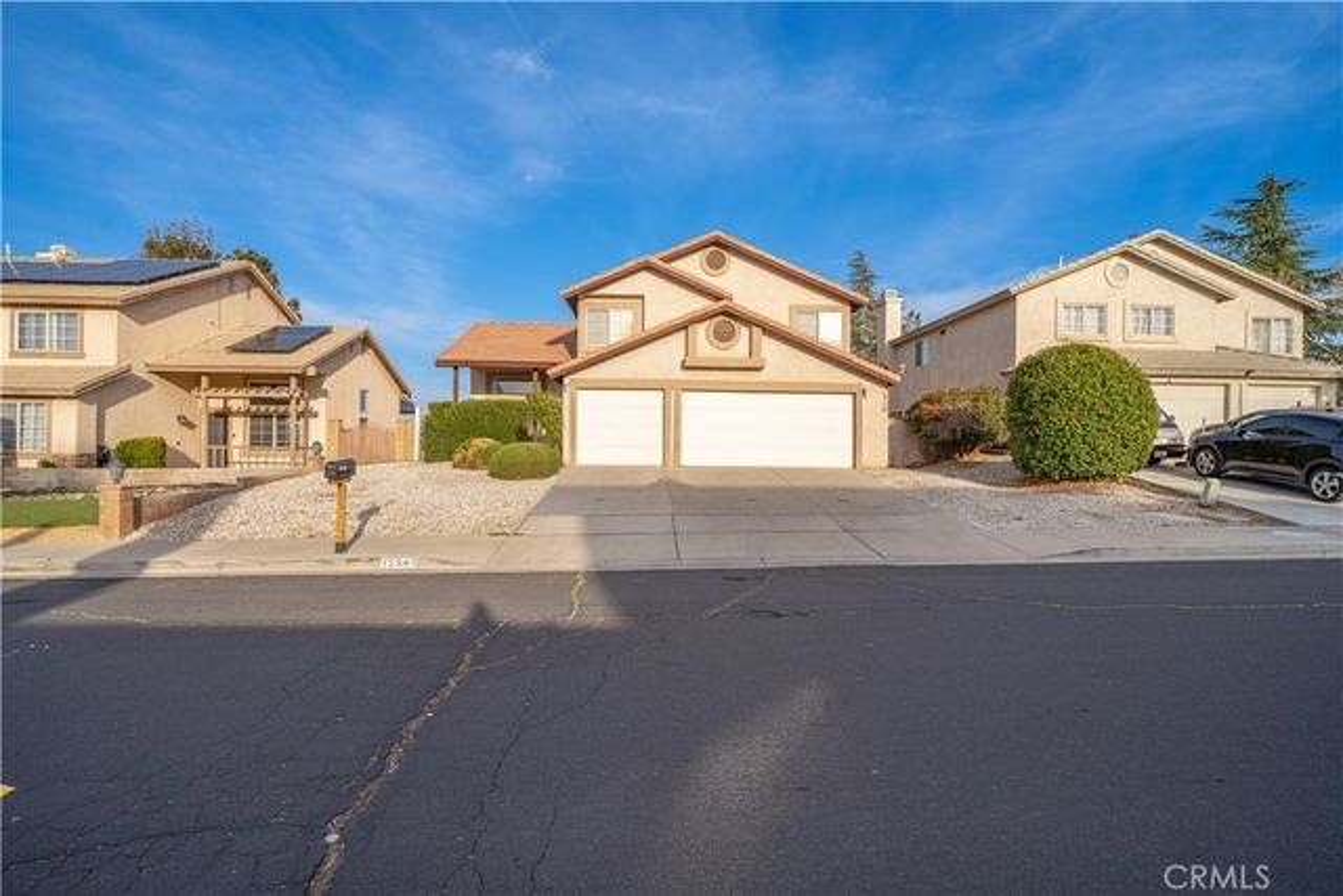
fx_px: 672
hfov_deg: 90.0
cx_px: 672
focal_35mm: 18
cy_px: 448
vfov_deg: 67.4
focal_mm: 18
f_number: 7.1
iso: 100
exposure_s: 1/320
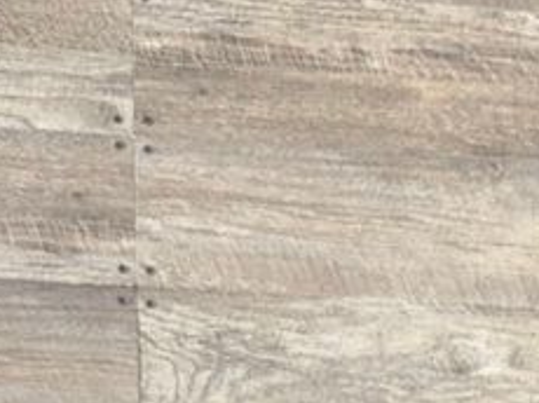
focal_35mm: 107
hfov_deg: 18.1
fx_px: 1664
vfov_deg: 11.8
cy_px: 895
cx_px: 473
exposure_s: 1/27
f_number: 1.78
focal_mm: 6.76
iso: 64
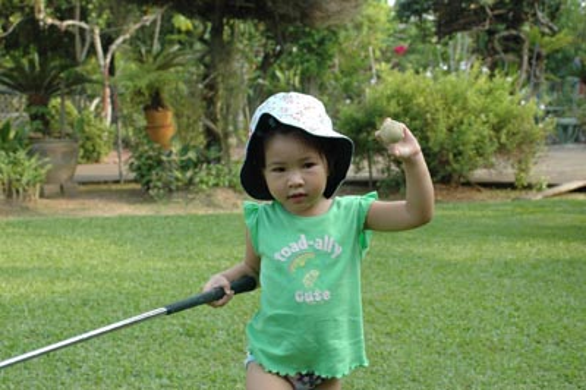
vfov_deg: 18.9
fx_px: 1171
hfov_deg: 28.1
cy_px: 195
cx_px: 293
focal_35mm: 72
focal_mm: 48
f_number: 7.1
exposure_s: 1/200
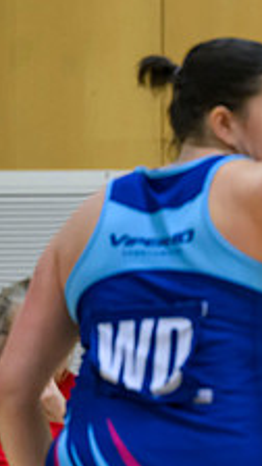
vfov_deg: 3.1
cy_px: 352
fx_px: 8719
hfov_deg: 1.7
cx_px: 604
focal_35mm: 706
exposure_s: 1/1000
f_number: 2.8
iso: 3200
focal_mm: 200
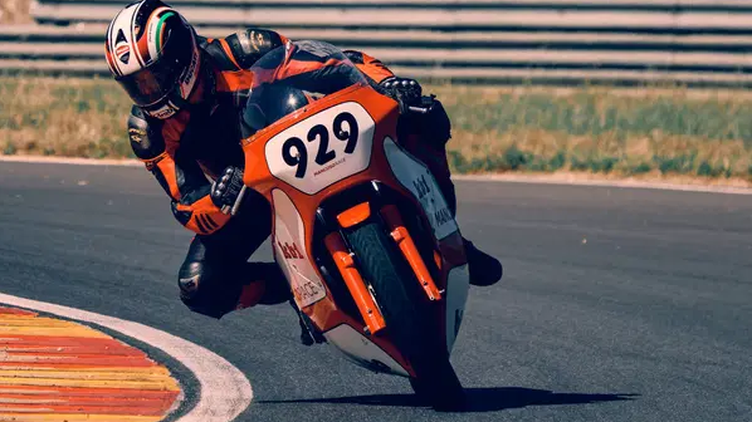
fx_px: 12579
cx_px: 311
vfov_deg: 1.9
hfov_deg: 3.4
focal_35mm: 631
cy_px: 104
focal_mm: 200
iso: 100
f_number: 5.6
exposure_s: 1/1000
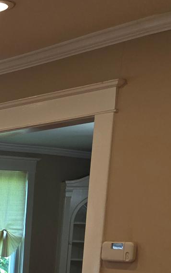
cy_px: 312
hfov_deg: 12.3
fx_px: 655
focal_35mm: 88
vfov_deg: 22.1
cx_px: -216
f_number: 1.8
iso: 64
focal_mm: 5.4
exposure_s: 1/60
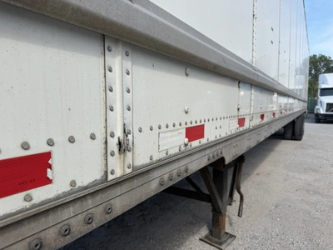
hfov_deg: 71.6
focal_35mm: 24
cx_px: 166
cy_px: 125
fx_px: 231
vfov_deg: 56.8
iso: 80
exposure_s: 1/2299
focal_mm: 6.76
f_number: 1.78
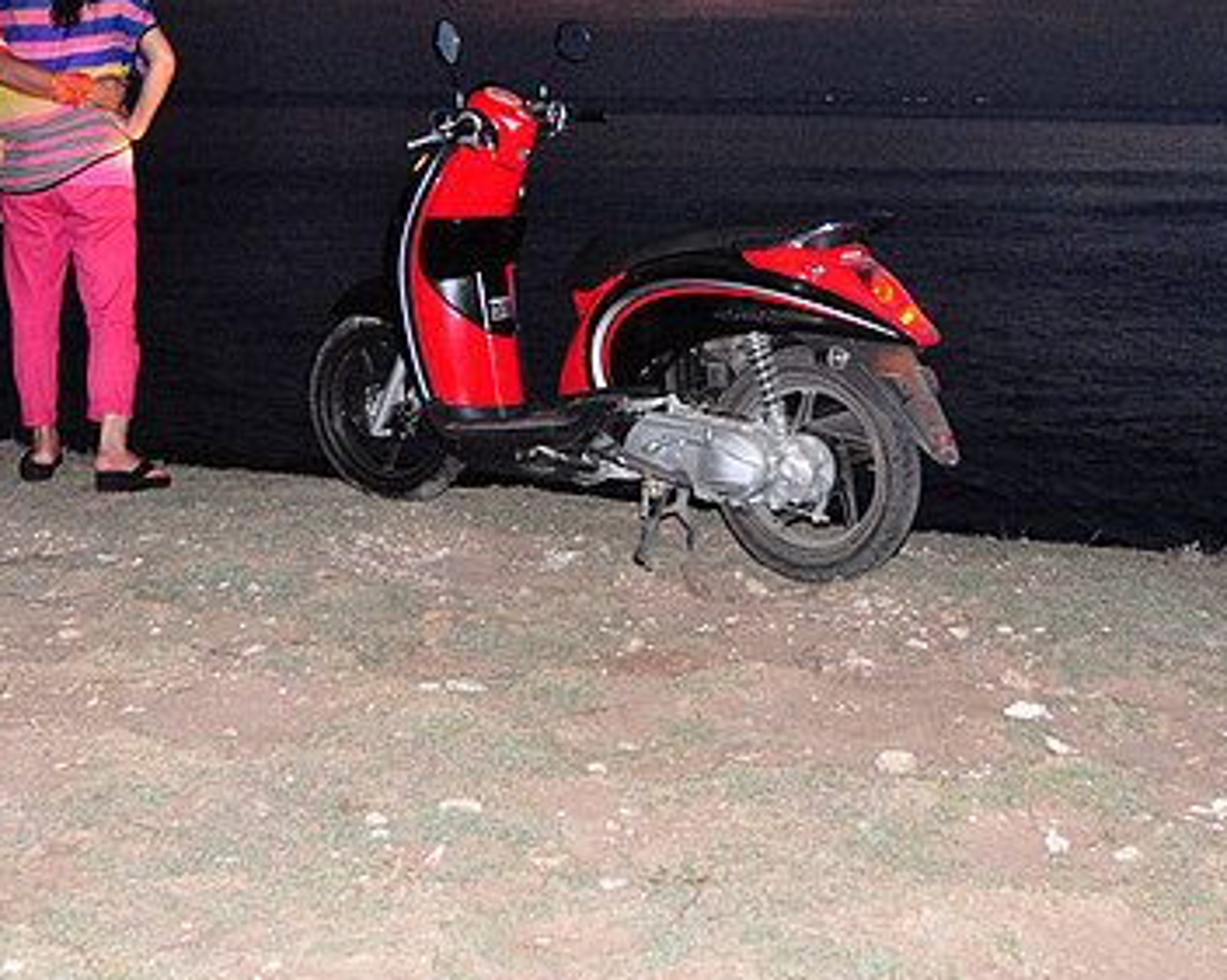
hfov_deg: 33.0
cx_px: 600
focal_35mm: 57
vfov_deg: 26.2
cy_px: 195
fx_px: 2068
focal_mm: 19
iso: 3200
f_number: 4
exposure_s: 1/20
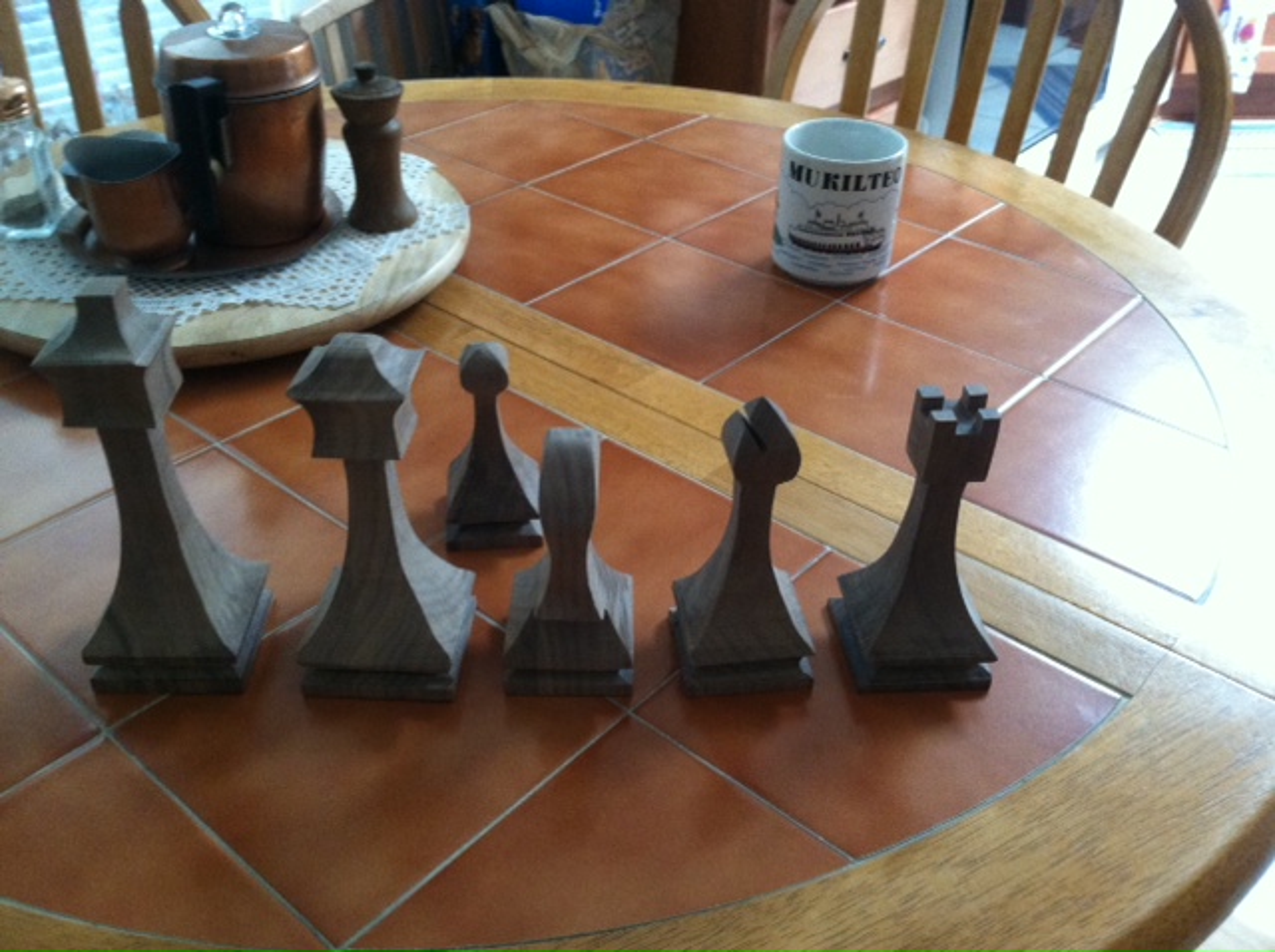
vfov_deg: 40.6
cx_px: 638
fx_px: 1287
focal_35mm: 35
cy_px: 476
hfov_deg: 52.7
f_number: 2.8
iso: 320
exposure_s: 1/15
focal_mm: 3.85
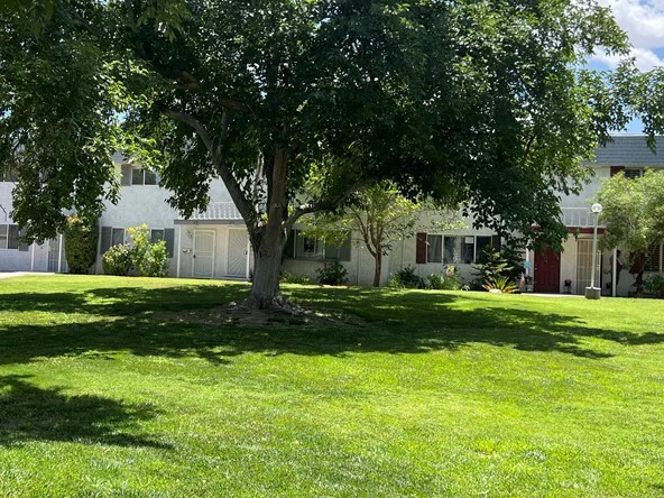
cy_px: 238
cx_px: 208
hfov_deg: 41.4
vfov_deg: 32.2
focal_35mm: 45
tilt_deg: +4.6
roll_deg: -1.9
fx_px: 863
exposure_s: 1/1698
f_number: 1.5
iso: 50
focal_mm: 5.7
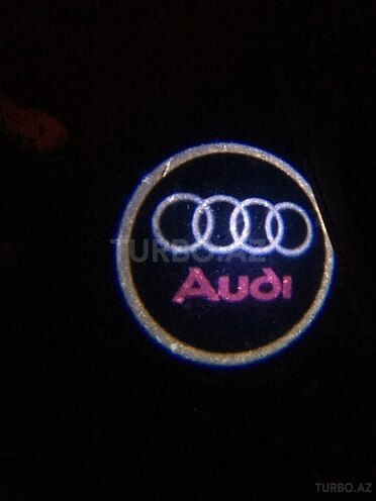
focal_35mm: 29
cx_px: 188
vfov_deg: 61.7
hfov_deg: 48.2
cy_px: 250
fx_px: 420
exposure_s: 1/4
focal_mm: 4.15
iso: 2000
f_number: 2.2
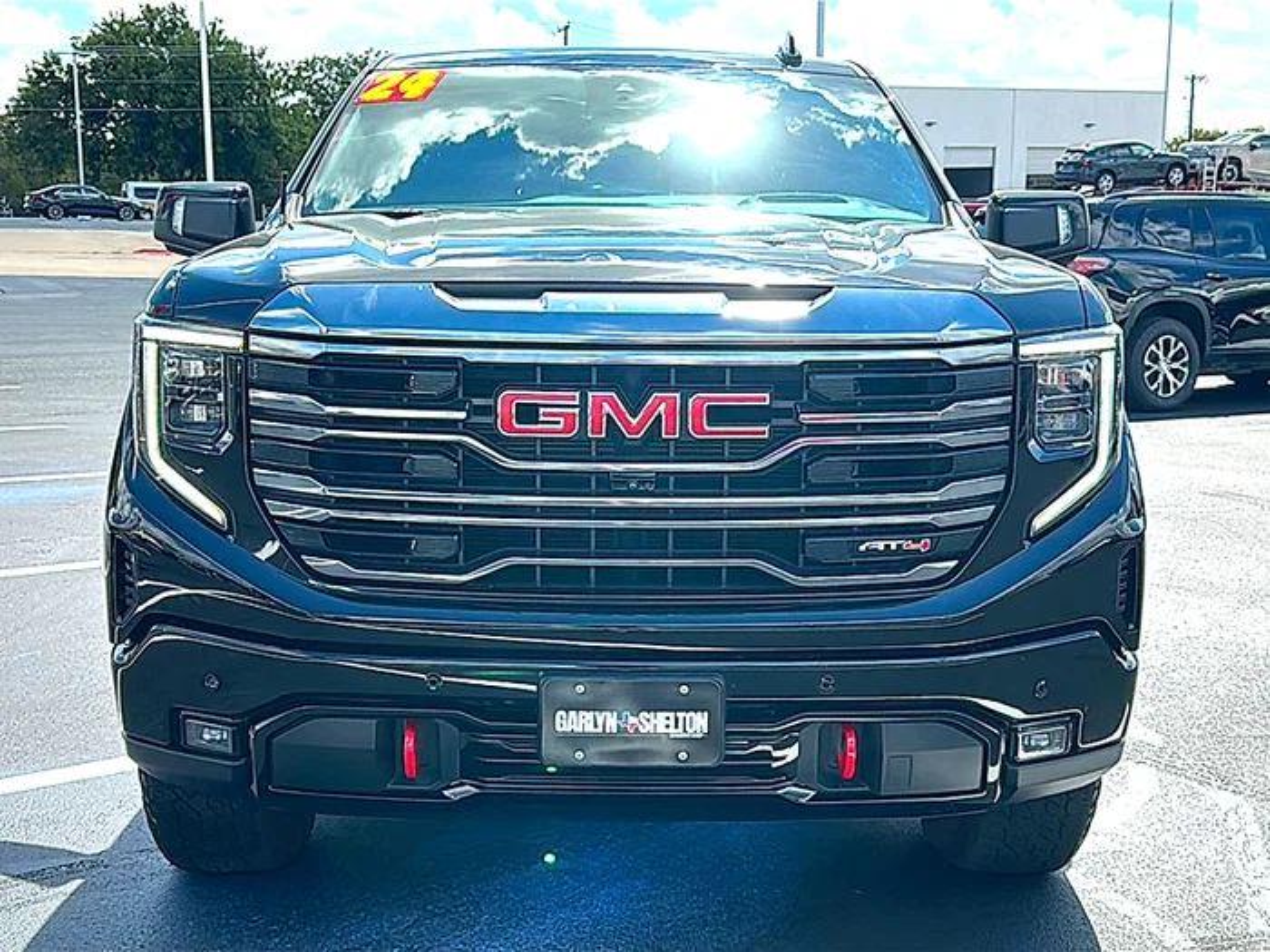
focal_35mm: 39
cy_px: 476
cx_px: 635
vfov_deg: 36.8
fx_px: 1431
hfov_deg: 47.9
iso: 80
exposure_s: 1/2538
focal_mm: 6.86
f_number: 1.78
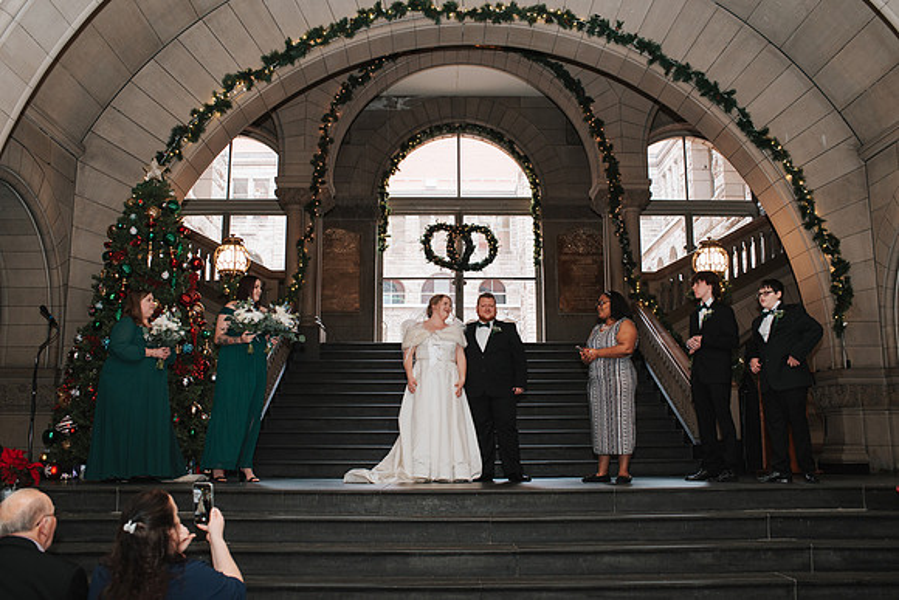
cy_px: 300
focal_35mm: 35
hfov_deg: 54.0
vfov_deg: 37.6
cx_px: 450
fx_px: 882
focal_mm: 35
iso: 1000
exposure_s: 1/200
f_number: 3.5
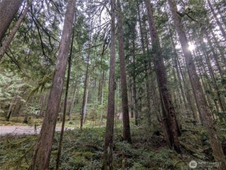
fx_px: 105
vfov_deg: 78.2
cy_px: 85
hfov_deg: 94.4
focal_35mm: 16
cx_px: 113
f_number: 2.2
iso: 82
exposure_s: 1/181
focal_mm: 2.35
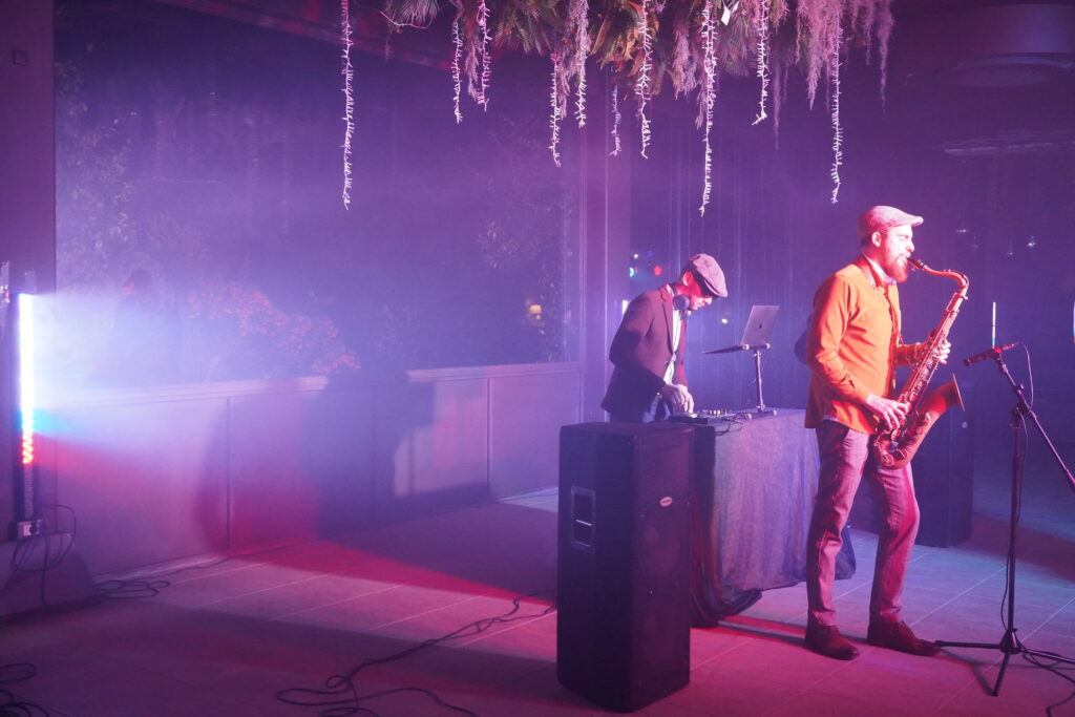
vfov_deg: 36.9
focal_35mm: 36
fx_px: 1075
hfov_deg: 53.1
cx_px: 538
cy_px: 358
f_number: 4
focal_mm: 36
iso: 12800
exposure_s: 1/160
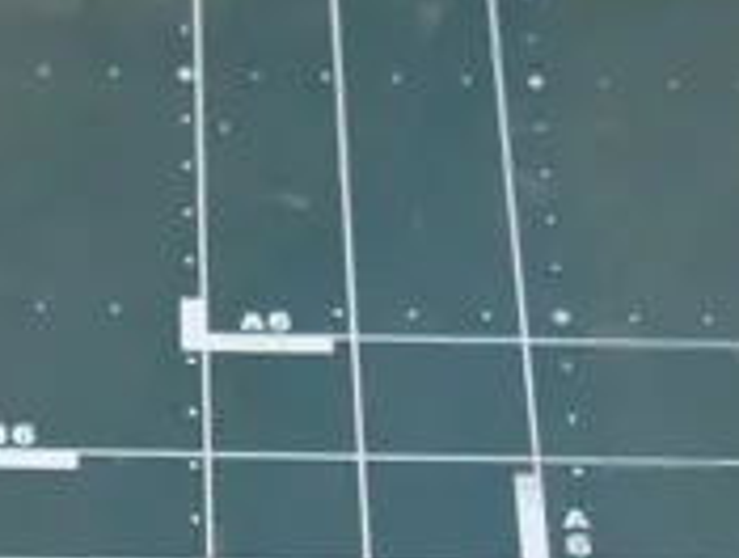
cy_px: 873
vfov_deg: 7.8
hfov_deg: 10.5
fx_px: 4000
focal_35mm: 187
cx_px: 258
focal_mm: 16
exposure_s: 1/60
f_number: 3.6
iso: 1000
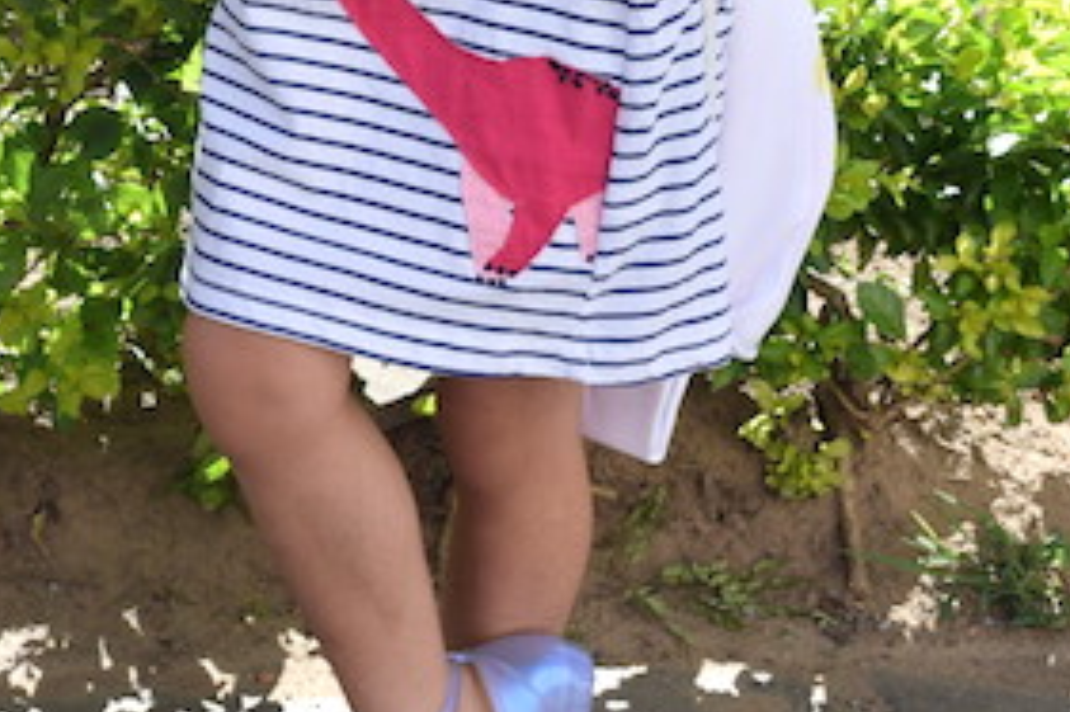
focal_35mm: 155
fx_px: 4598
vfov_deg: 8.7
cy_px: -227
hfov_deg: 13.0
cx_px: -80
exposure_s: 1/320
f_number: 9
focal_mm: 29
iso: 200
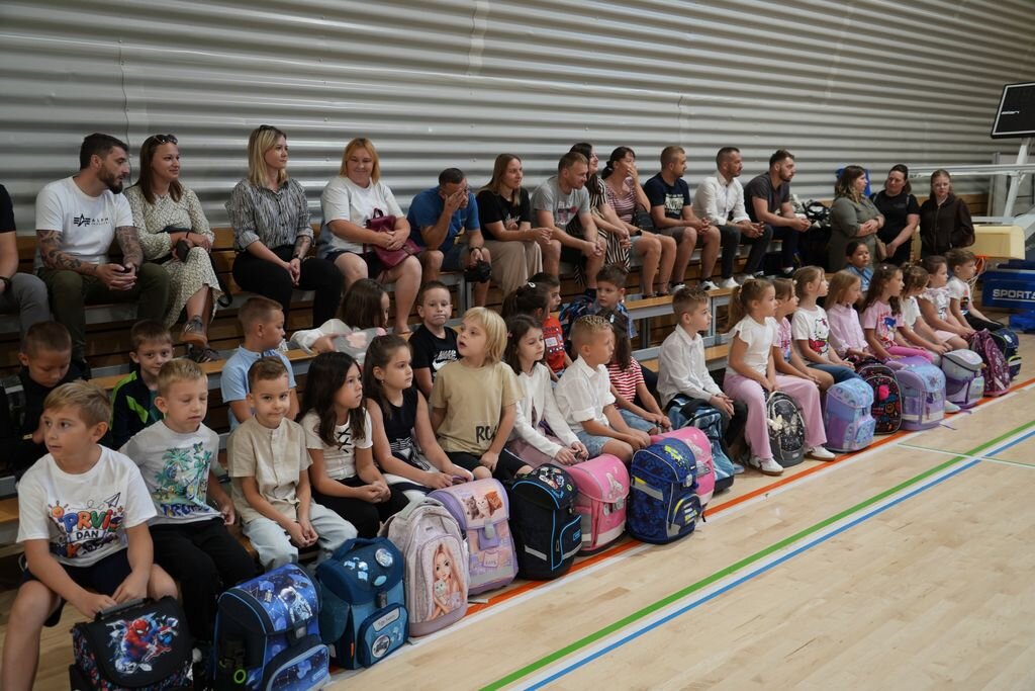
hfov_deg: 57.2
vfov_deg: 40.0
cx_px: 518
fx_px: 949
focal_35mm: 33
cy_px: 346
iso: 500
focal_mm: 33
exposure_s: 1/40
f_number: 4
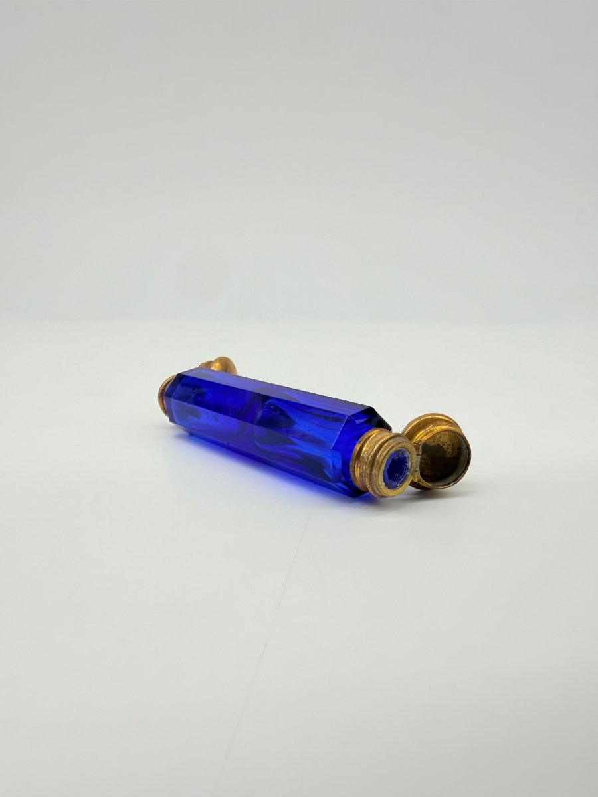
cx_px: 299
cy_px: 398
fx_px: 553
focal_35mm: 24
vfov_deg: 71.6
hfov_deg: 56.8
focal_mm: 2.22
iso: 40
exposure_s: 1/507
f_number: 2.2
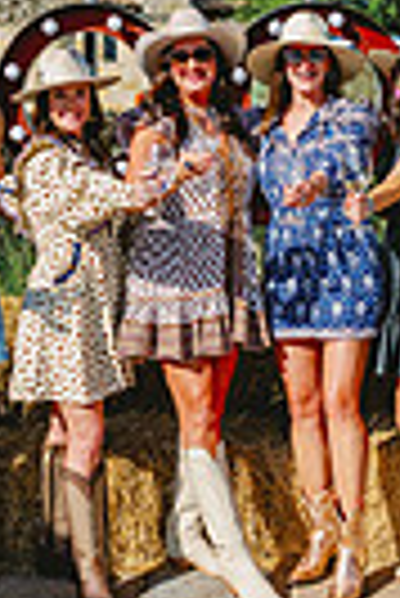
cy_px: -13
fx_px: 1546
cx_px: 216
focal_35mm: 93
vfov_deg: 21.1
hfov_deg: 14.7
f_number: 7.1
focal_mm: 27.5
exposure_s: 1/3200
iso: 800
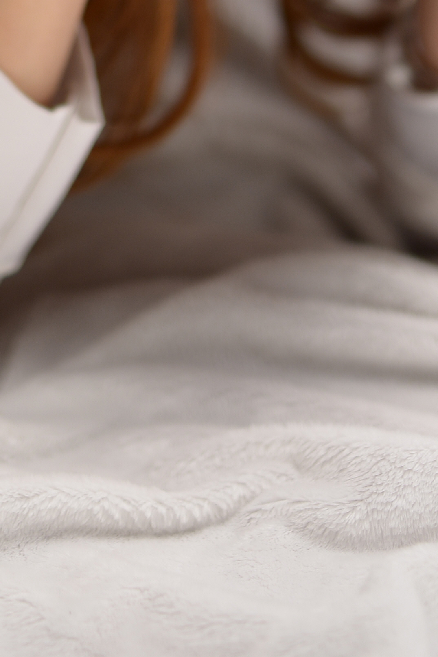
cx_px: 66
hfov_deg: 8.0
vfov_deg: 11.3
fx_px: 3121
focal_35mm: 171
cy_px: -452
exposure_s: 1/160
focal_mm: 50
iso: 100
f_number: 1.4
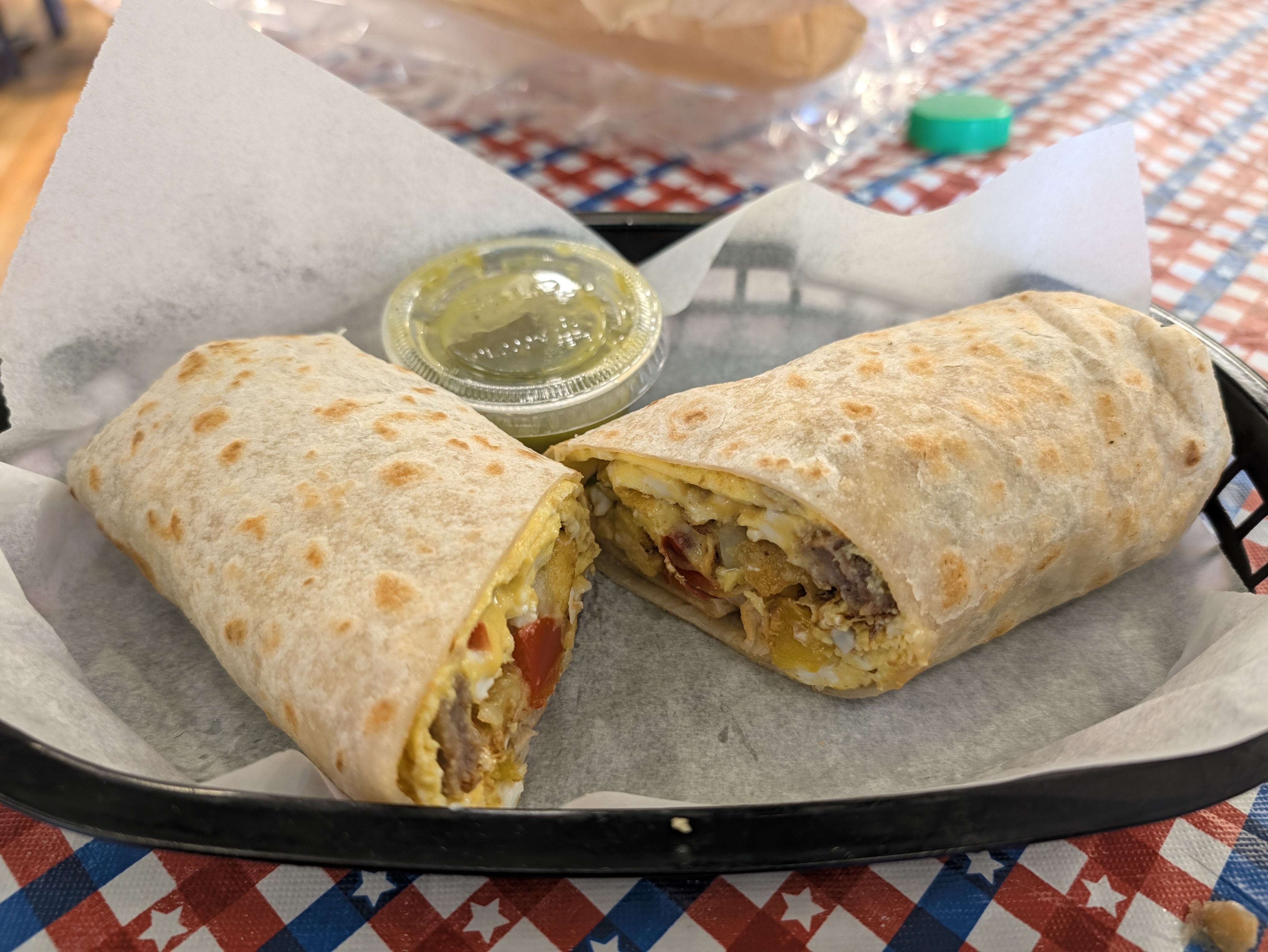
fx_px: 880
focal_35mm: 24
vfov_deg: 56.9
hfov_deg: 71.6
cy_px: 476
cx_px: 634
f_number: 1.68
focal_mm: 6.9
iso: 126
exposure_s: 1/40
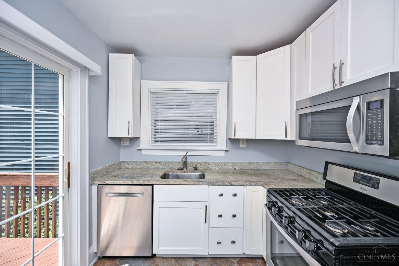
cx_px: 200
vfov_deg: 81.2
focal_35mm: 14
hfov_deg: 104.3
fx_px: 155
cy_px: 133
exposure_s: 1/125
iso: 125
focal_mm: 14
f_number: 5.6
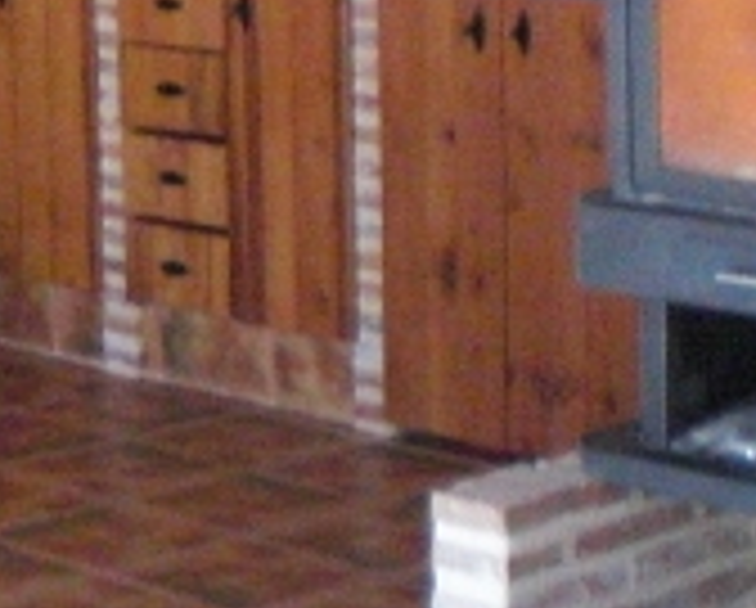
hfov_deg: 12.9
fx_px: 3160
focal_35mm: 141
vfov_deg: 10.8
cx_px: -382
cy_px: -77
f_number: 3.1
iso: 800
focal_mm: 6.3
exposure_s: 1/60
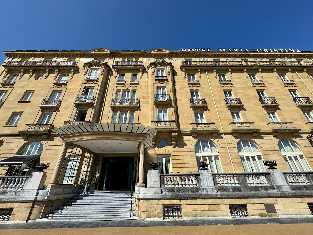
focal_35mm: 14
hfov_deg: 102.1
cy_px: 118
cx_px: 156
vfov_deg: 85.7
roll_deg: +1.7
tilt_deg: +28.9
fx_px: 127
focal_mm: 2.22
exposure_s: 1/2208
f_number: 2.2
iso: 50
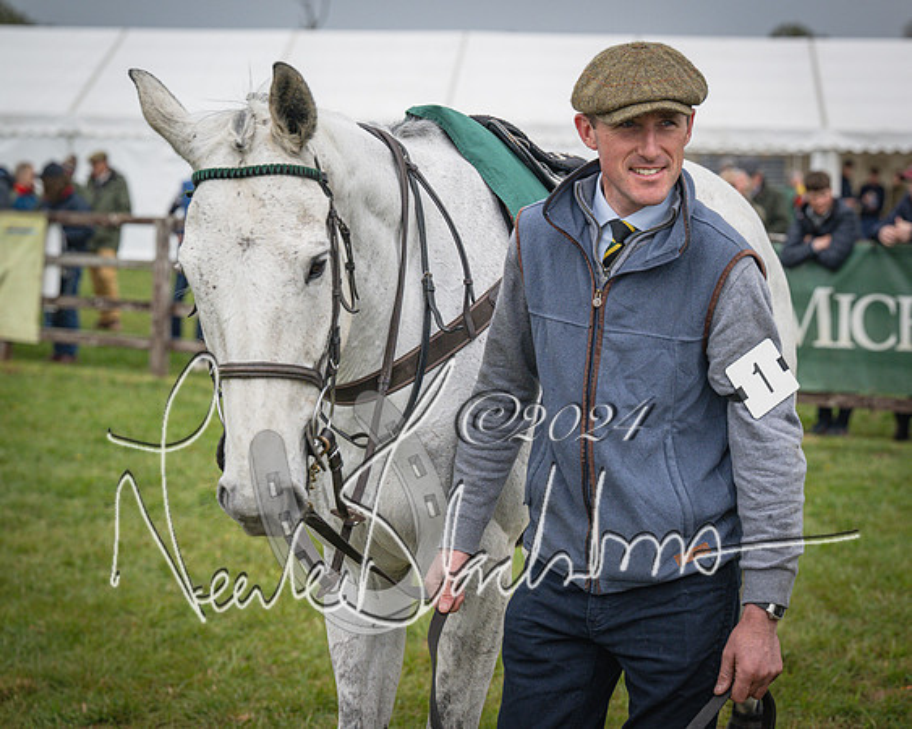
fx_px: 2613
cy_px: 364
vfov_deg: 15.9
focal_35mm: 97
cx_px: 547
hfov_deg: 19.8
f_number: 4.5
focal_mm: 86
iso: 800
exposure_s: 1/5000
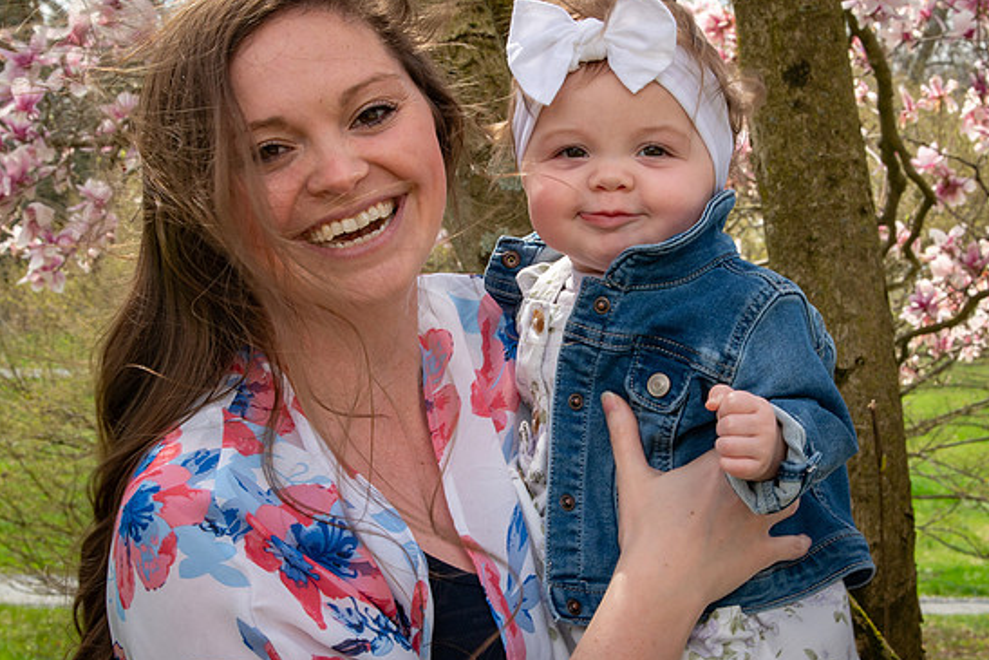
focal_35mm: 103
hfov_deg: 19.8
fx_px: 2830
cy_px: 342
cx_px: 542
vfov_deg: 13.3
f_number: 20
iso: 640
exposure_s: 1/80
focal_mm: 70
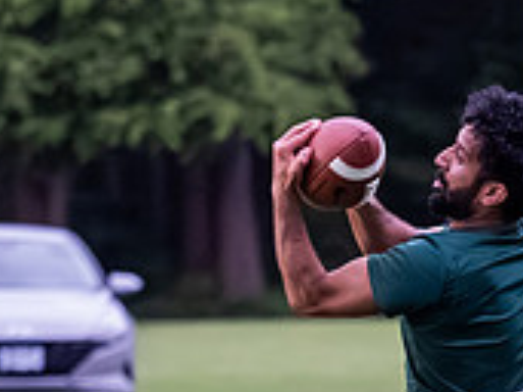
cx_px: 572
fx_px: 11792
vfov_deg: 1.9
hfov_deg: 2.5
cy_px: 433
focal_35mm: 781
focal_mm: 115
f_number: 4
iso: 6400
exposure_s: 1/1250
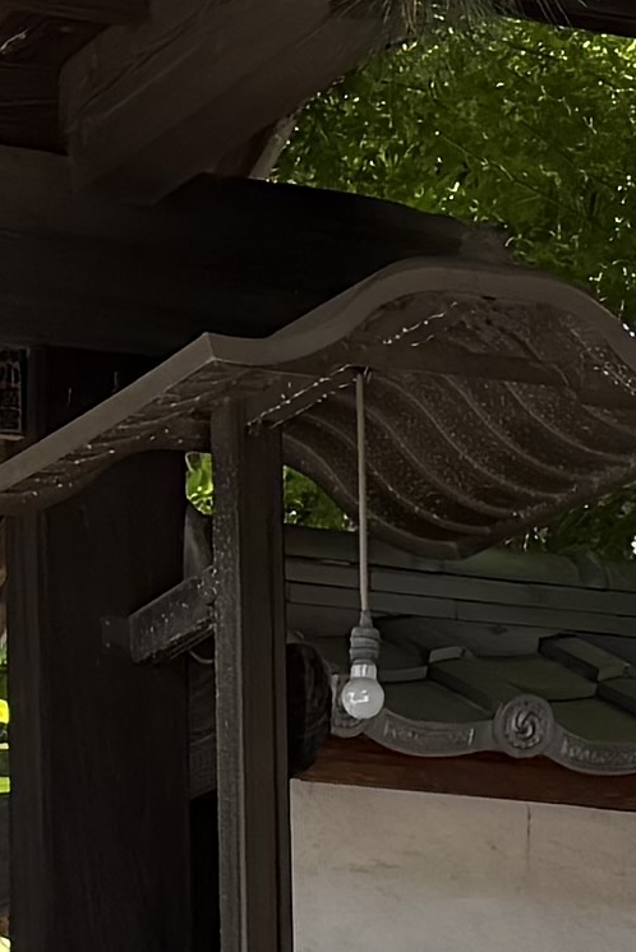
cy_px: 695
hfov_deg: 7.2
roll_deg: +0.8
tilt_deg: +13.4
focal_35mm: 191
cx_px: 130
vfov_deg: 10.7
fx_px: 5056
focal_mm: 6.76
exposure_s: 1/868
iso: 100
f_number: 1.78
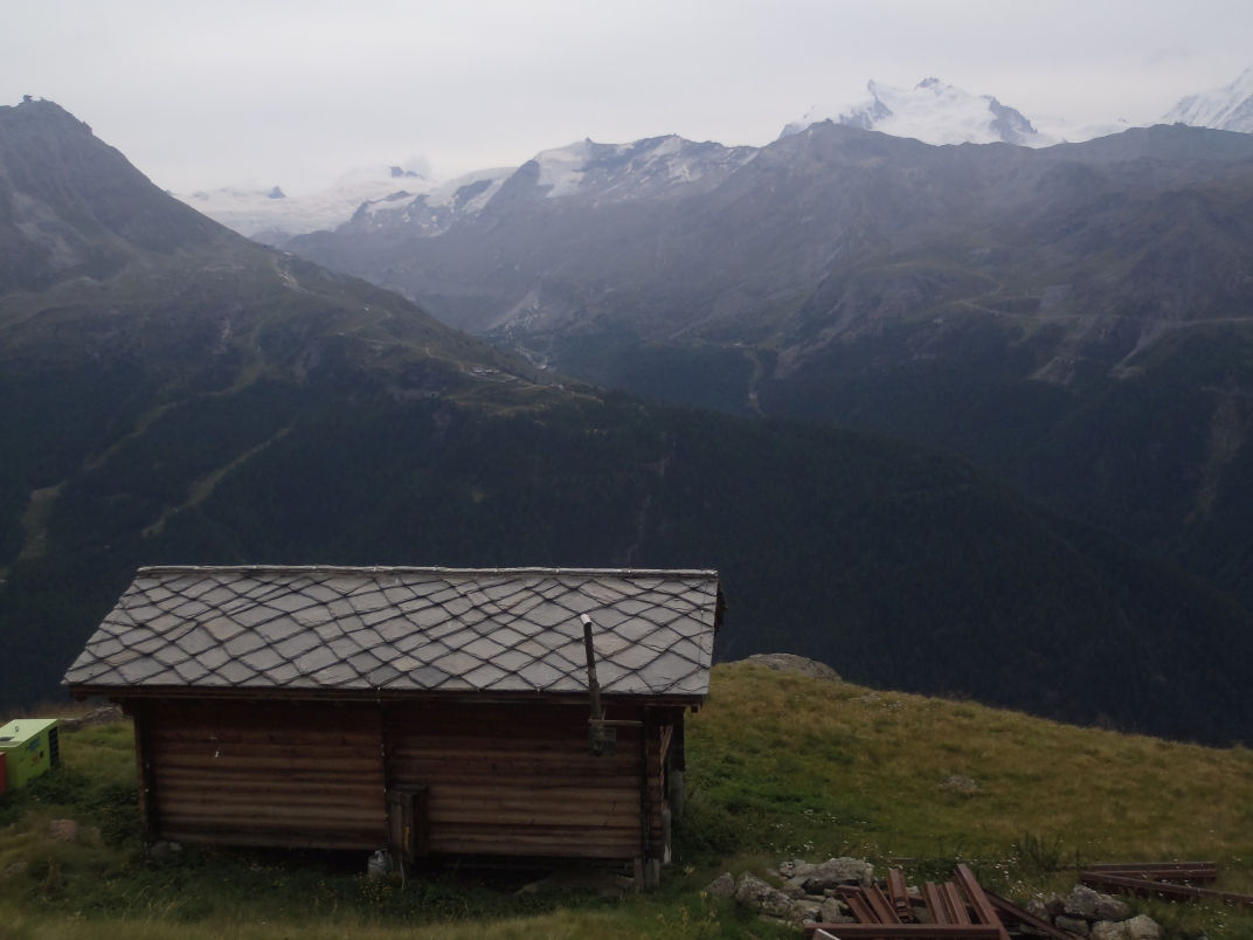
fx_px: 1303
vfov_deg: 39.7
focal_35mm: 36
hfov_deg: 51.4
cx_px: 626
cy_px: 470
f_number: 5
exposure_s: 1/640
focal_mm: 6.53
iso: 80
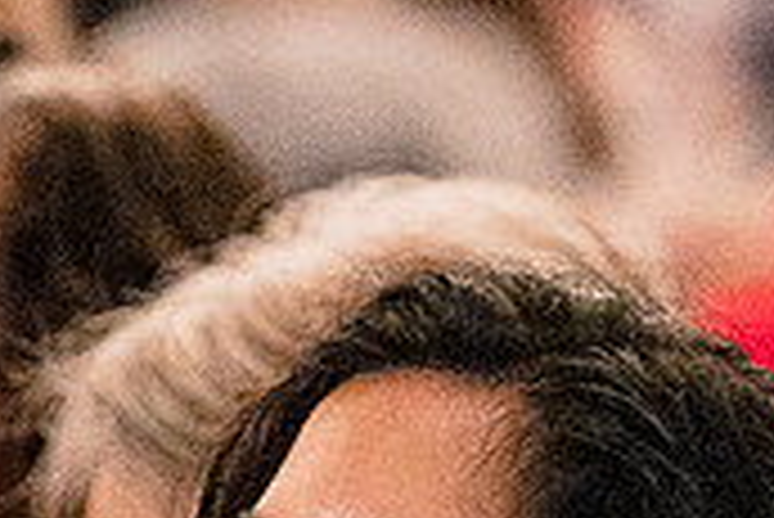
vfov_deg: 1.4
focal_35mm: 1012
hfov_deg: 2.0
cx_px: -310
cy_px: 795
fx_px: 21776
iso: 6400
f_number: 4
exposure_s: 1/100
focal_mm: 200
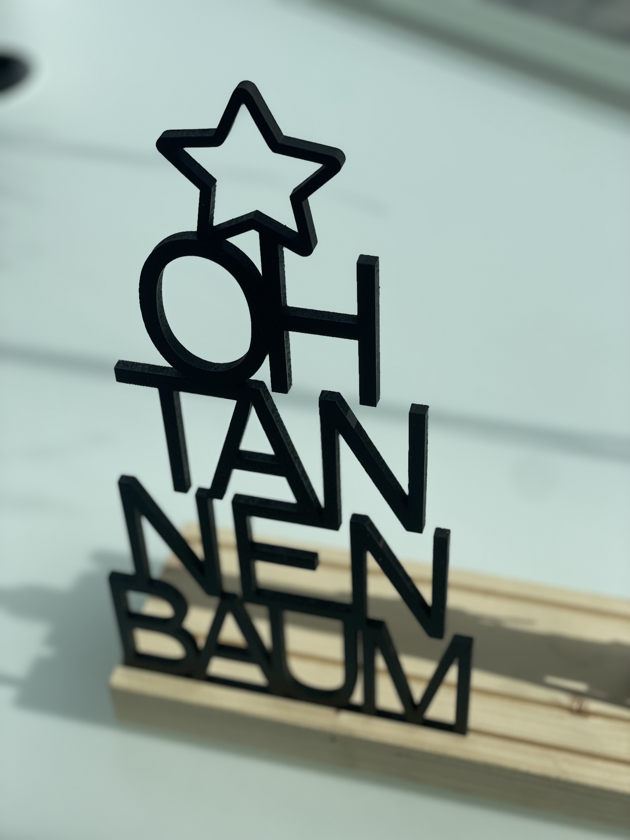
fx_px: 1262
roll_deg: +3.1
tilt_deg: -40.9
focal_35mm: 52
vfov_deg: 36.8
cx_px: 315
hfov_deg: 28.0
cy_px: 420
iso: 32
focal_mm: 6
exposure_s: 1/1712
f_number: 2
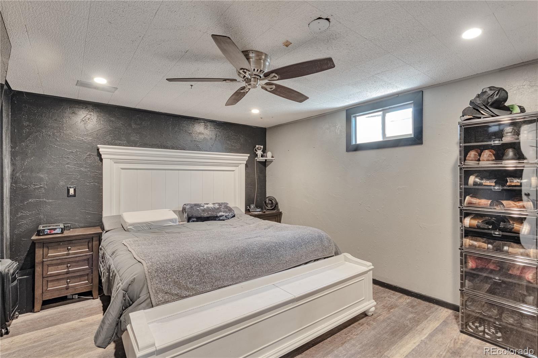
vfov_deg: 73.7
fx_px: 239
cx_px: 269
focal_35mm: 16
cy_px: 179
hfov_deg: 96.7
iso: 320
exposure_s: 1/2
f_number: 8
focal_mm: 11
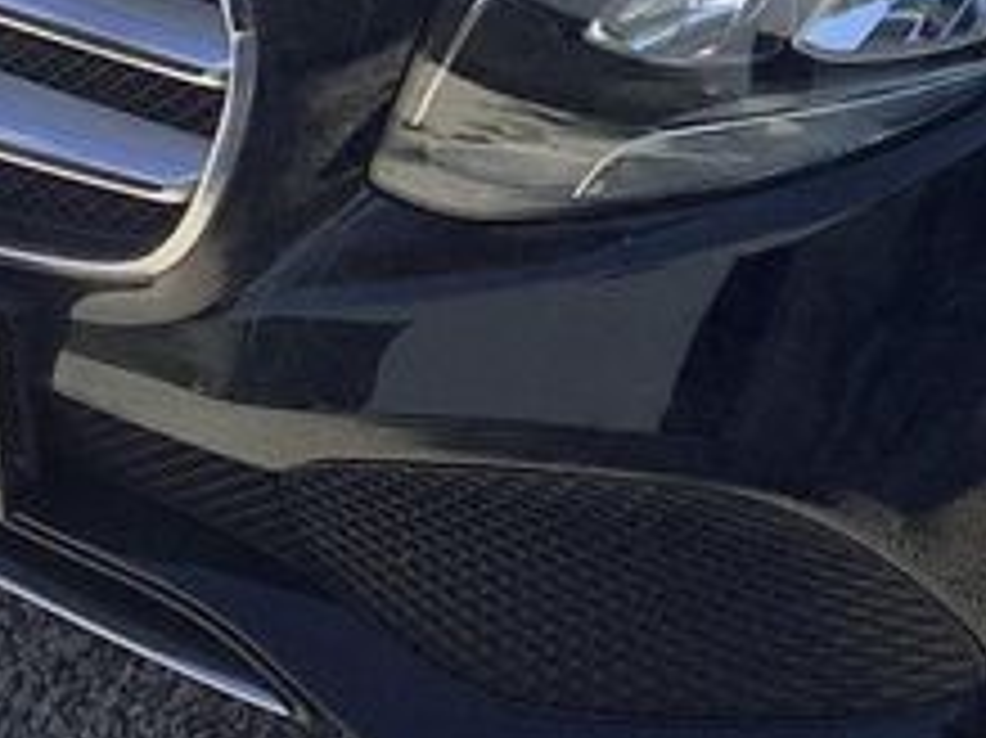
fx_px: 4840
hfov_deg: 10.9
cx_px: 1747
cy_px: -225
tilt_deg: -15.8
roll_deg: +0.0
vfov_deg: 8.6
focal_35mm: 170
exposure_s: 1/727
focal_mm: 3.3
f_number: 2.4
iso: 25
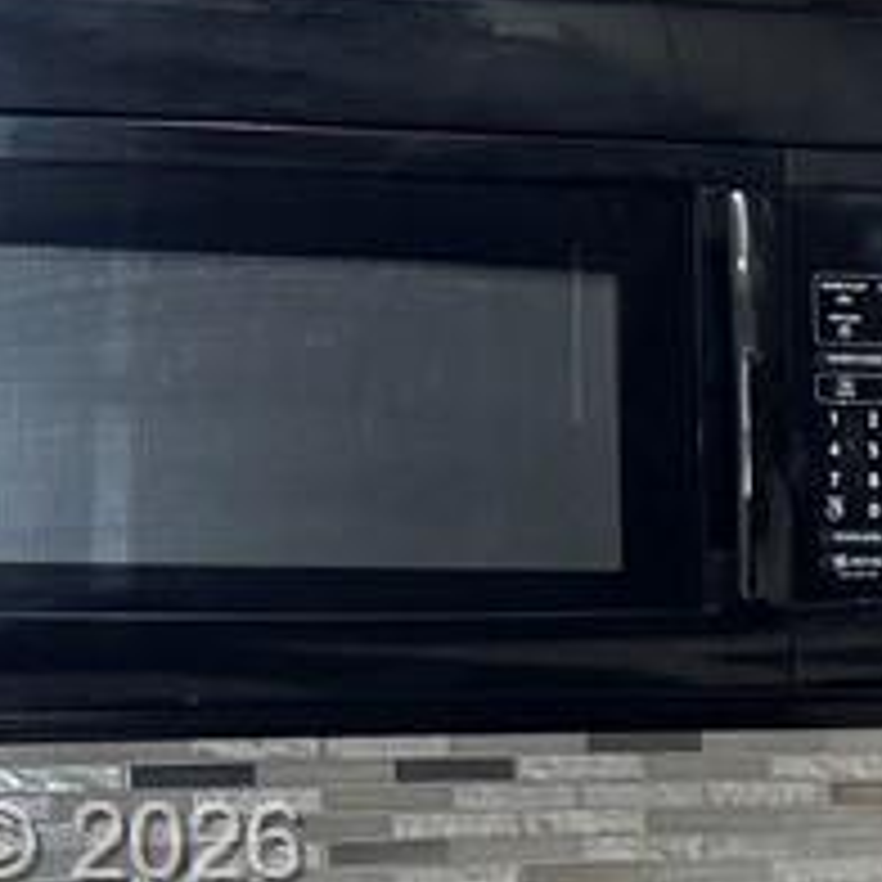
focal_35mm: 173
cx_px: 2502
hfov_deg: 8.6
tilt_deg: -4.6
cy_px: 850
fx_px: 4987
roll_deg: +0.1
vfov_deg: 10.0
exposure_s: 1/60
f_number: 1.78
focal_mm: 6.76
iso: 125
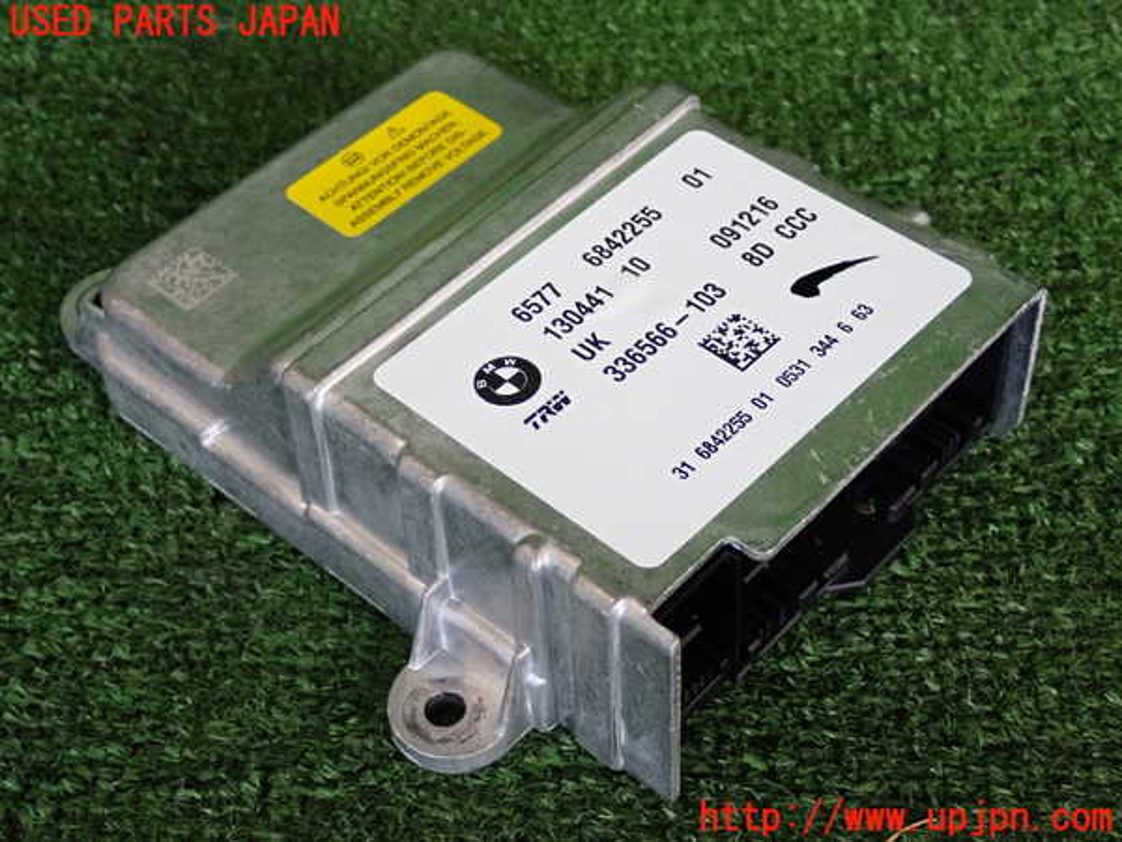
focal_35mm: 58
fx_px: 1880
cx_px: 561
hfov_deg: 33.2
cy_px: 421
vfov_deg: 25.2
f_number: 3.5
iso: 400
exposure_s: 1/125
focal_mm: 10.35
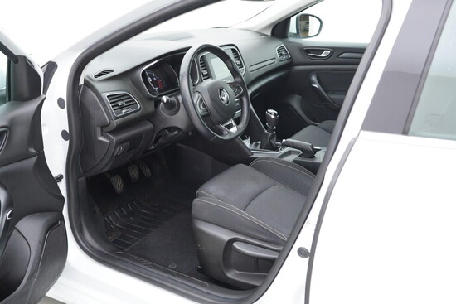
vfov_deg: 36.9
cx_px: 228
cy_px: 152
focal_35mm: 36
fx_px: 456
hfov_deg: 53.1
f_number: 2.8
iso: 160
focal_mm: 24
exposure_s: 1/40
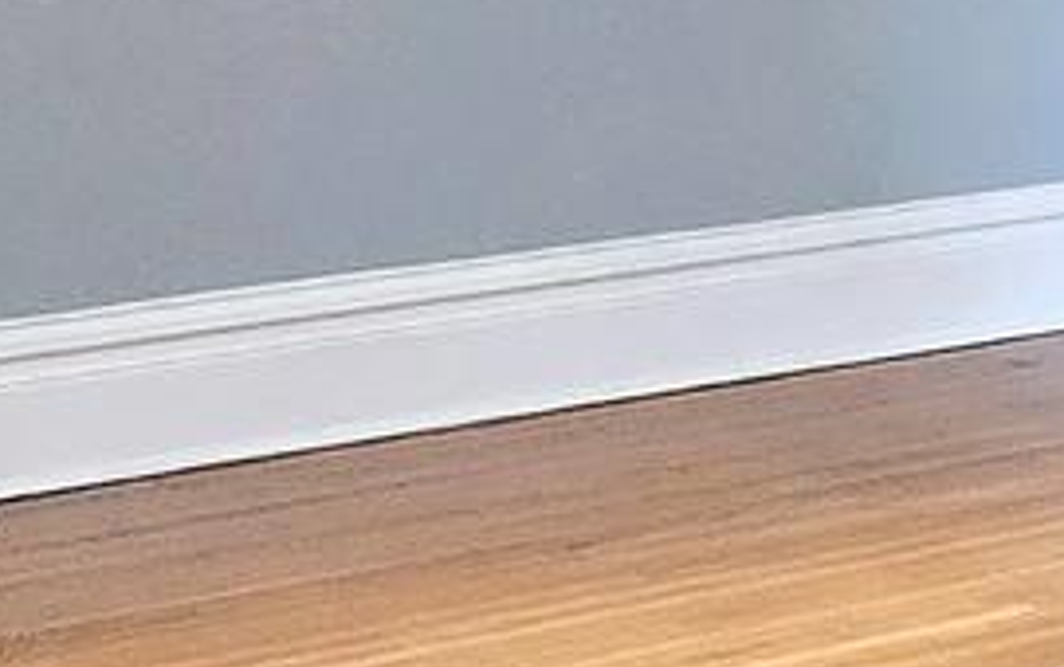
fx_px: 3019
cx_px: 2489
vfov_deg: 12.5
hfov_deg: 14.2
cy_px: 600
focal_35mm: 104
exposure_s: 1/60.2
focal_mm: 2.2
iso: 320
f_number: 2.2
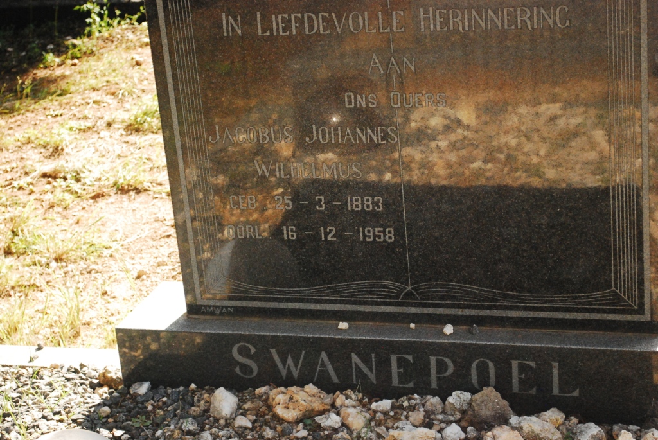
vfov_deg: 19.0
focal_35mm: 72
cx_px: 329
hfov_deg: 28.0
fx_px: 1317
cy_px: 220
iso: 1600
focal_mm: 48
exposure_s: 1/1250
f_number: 5.6
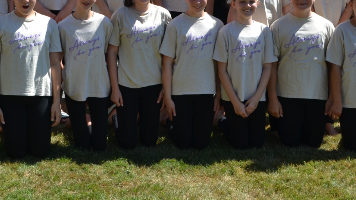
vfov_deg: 14.1
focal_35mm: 85
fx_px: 802
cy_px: 12
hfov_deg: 24.7
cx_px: 87
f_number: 7.1
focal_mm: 24
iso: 100
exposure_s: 1/200
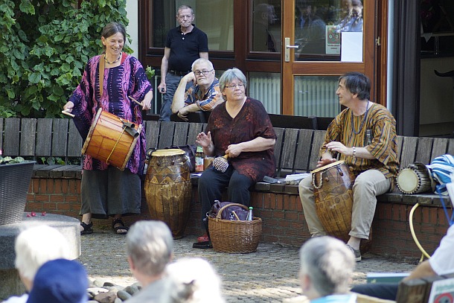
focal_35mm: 180
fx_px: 2270
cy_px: 152
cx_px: 227
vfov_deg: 7.6
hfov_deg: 11.4
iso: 640
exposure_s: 1/200
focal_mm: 120
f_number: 4
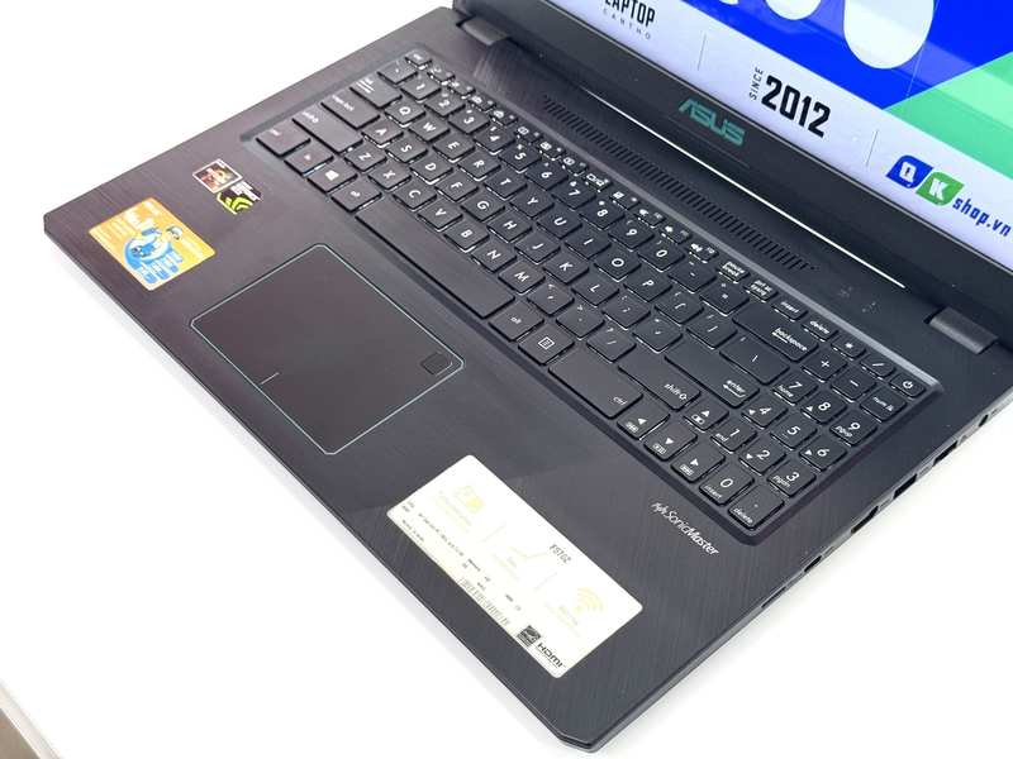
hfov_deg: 39.7
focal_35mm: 48
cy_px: 380
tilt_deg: -46.9
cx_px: 506
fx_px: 1405
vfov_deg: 30.3
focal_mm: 6.76
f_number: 1.78
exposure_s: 1/100
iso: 80
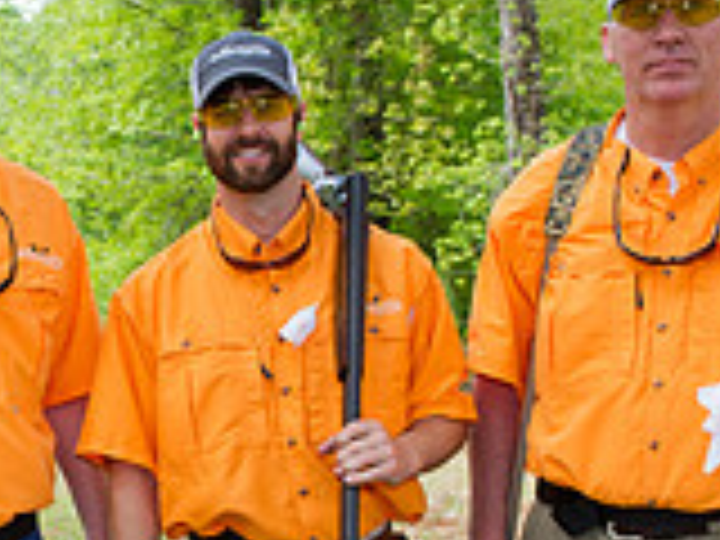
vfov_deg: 15.5
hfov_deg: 20.2
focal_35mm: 94
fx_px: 1955
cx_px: 4
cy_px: 500
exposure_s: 1/250
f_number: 6.3
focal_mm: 27
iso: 400
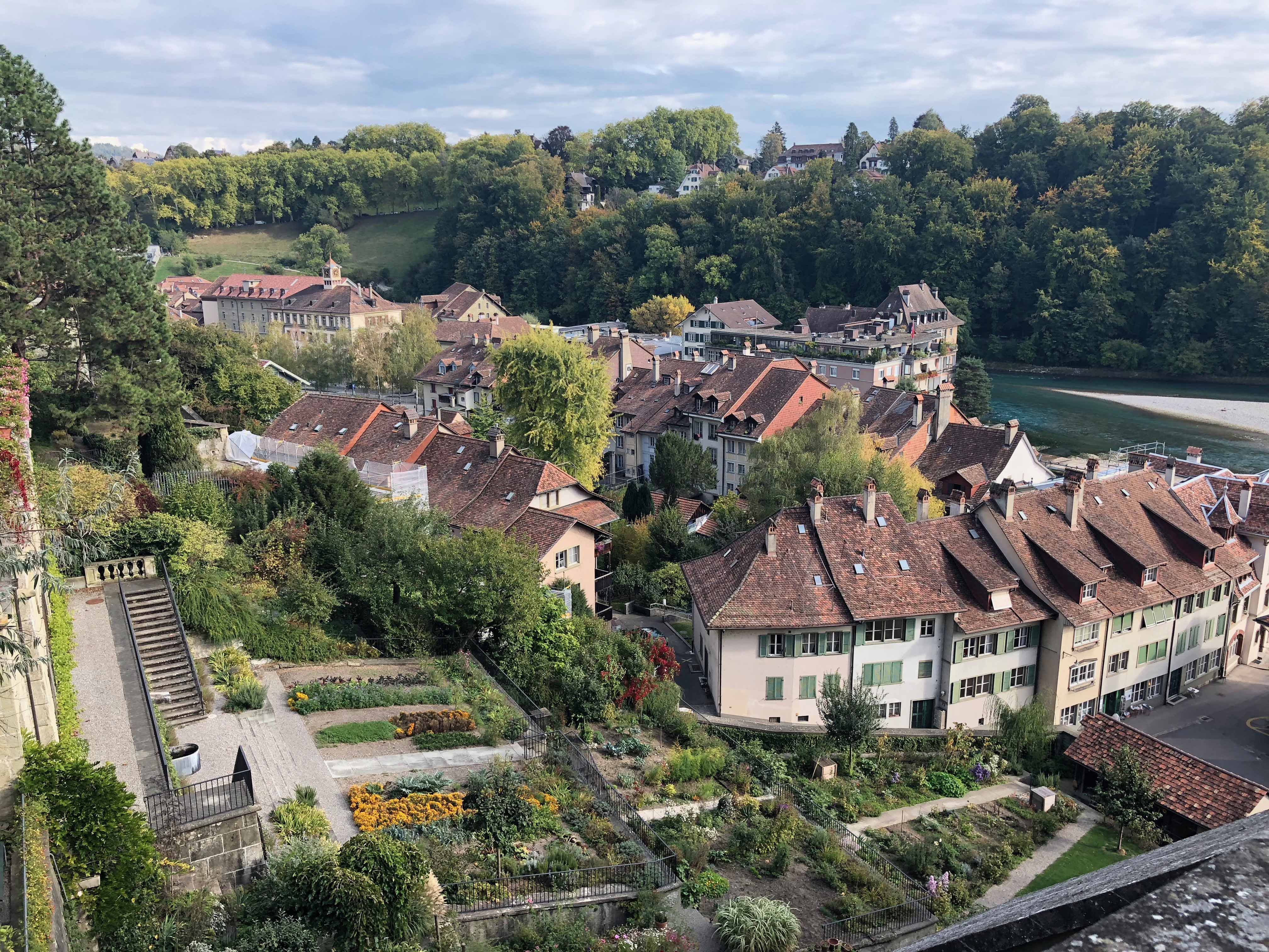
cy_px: 476
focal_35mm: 28
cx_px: 634
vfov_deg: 49.7
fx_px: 1026
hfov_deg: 63.4
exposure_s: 1/470
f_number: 1.8
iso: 20
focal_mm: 4
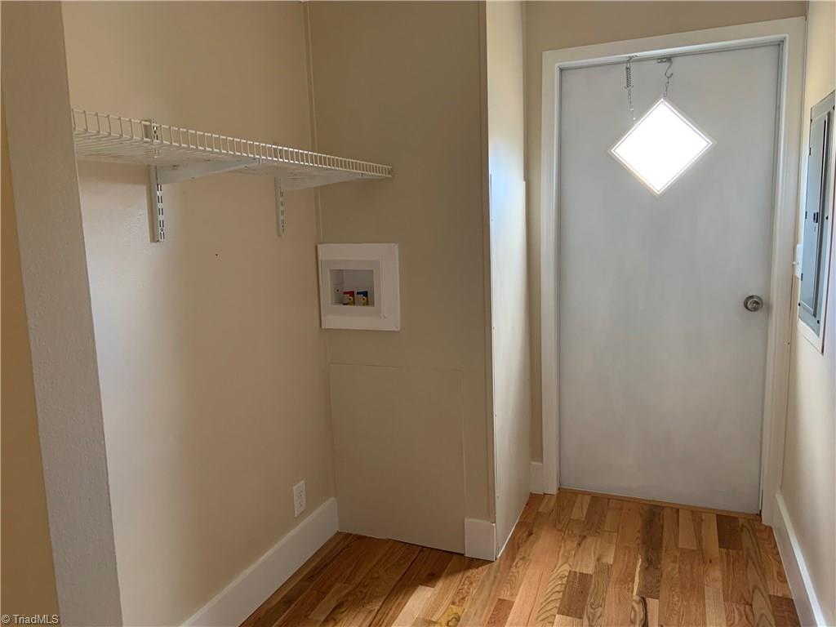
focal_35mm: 26
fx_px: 628
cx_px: 418
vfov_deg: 53.1
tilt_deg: -7.7
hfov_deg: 67.3
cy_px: 314
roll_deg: +2.3
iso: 320
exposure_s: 1/40
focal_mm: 4.25
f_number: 1.8
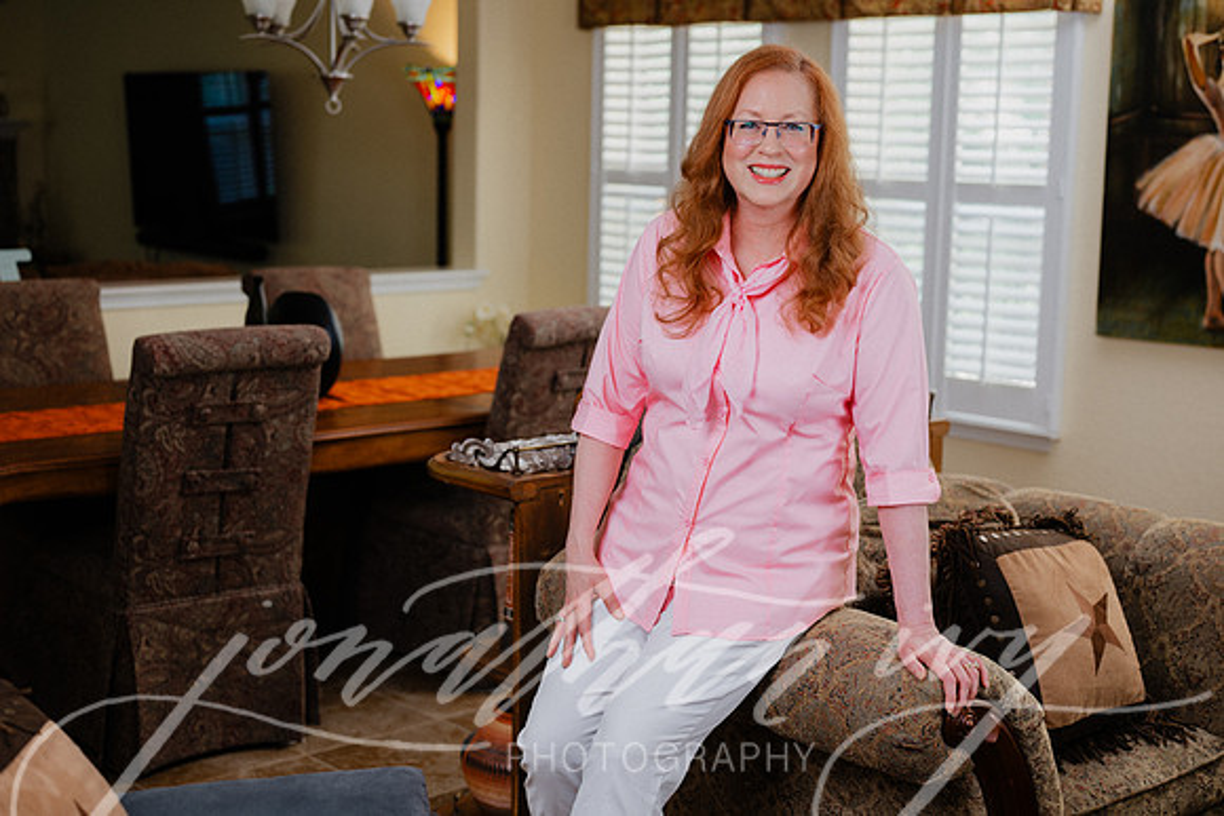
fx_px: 1700
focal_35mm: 50
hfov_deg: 39.6
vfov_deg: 27.0
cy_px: 408
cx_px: 612
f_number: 2.8
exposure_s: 1/30
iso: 80
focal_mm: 50
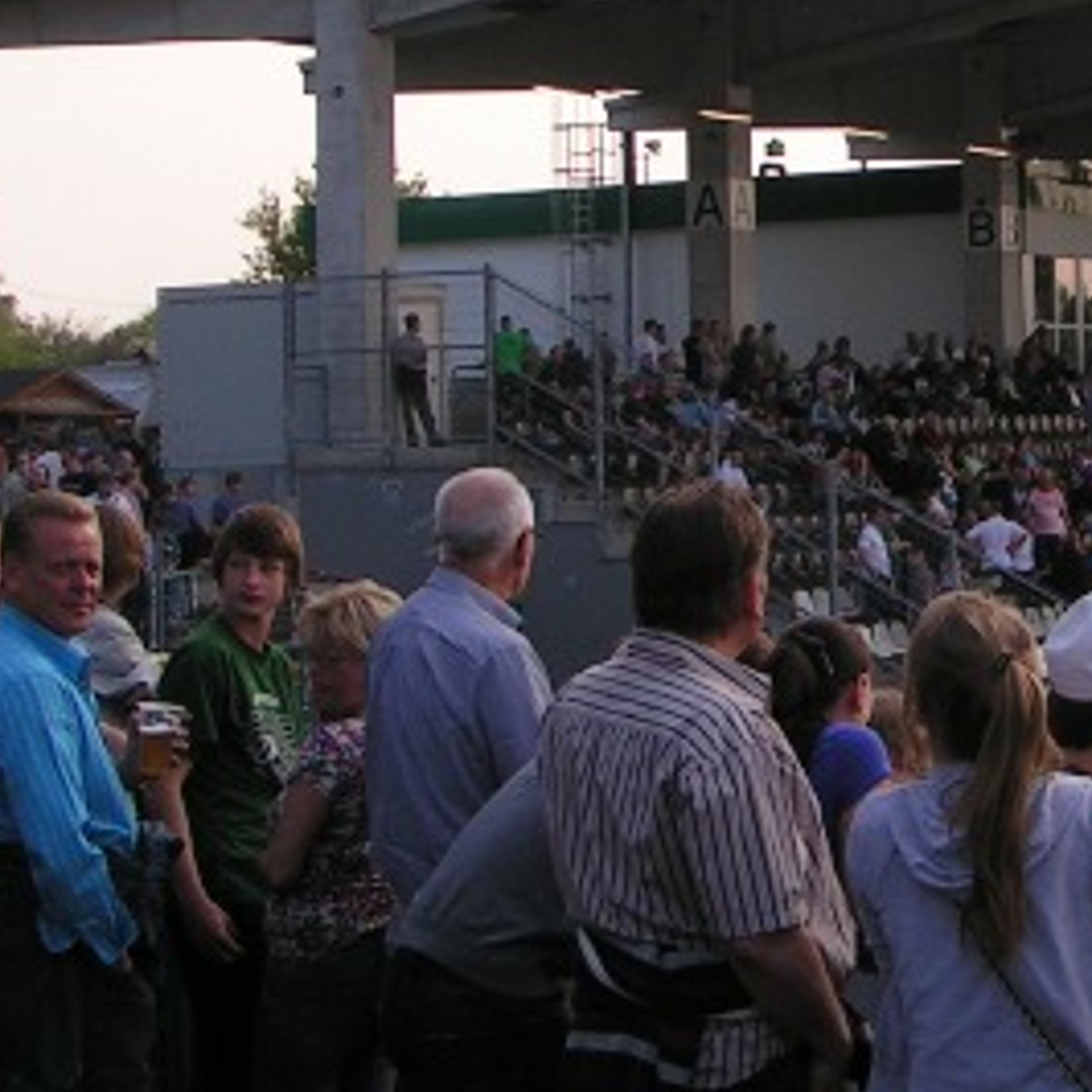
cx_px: 957
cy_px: 357
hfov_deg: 17.0
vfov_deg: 17.2
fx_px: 3605
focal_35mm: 101
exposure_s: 1/200
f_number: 5.6
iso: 50
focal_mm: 5.8
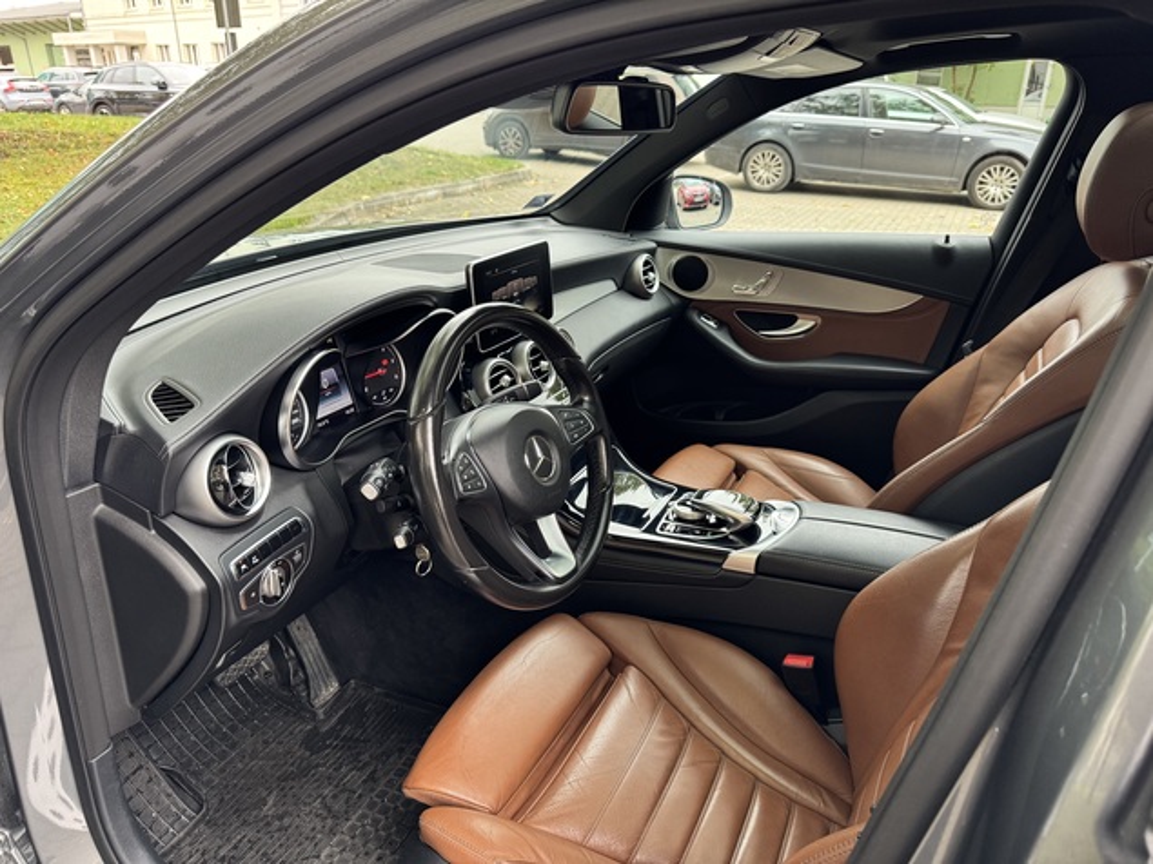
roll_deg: +0.0
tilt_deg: -22.8
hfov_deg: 71.6
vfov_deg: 56.8
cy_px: 432
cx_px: 576
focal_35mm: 24
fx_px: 799
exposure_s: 1/121
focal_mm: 6.76
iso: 200
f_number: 1.78
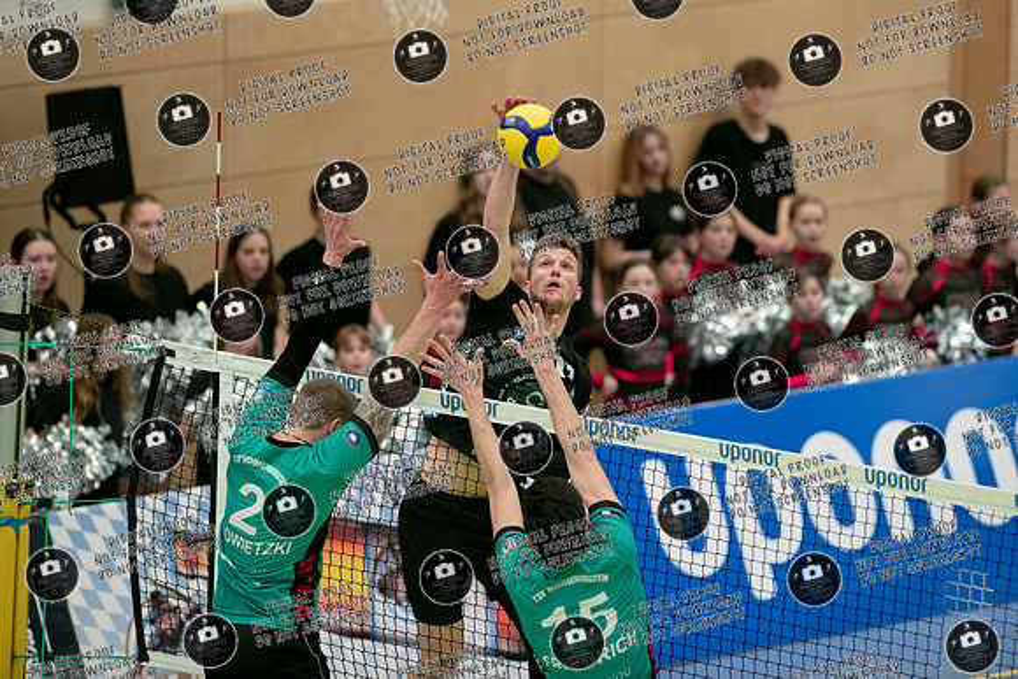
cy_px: 281
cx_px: 534
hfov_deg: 5.8
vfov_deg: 3.9
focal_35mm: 353
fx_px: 9987
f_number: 3.2
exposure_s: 1/1000
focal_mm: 300
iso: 3200
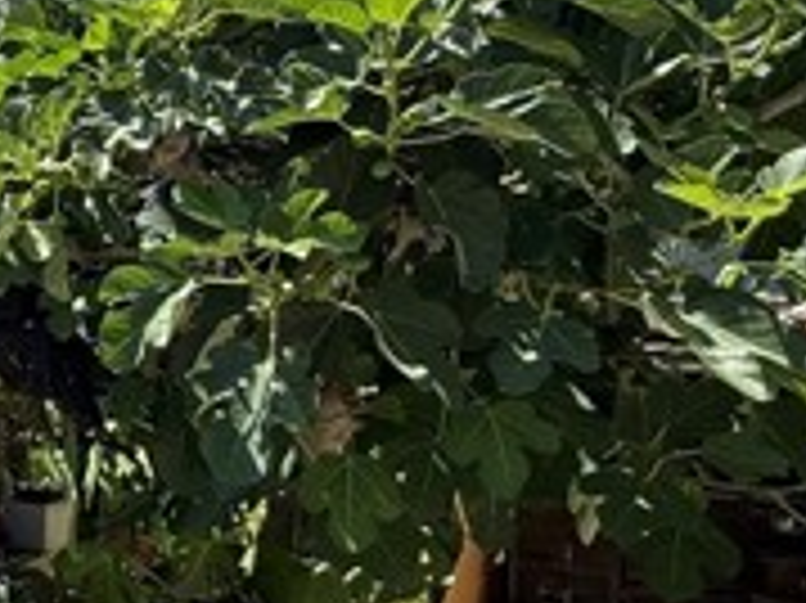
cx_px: -365
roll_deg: +0.9
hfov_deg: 27.8
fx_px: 1163
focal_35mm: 50
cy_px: 297
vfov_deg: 29.1
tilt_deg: +1.8
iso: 50
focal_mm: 2.22
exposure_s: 1/841
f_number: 2.2
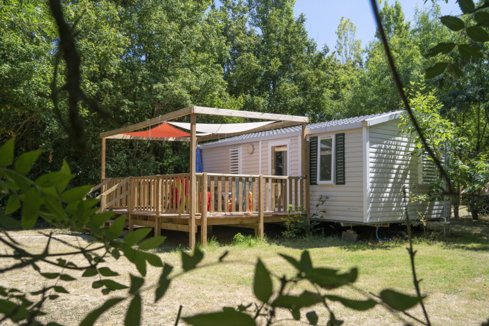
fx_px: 407
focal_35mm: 30
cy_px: 163
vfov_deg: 43.6
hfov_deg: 61.9
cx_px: 244
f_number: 8
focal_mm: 30
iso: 640
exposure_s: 1/125
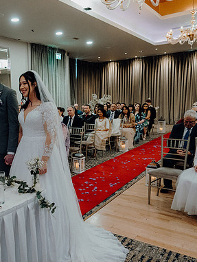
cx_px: 27
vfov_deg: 52.6
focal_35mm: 35
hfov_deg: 38.5
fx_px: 265
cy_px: 132
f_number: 3.5
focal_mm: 24
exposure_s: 1/200
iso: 4000
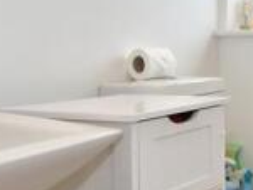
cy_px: 51
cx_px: 393
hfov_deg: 23.5
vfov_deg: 23.2
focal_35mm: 63
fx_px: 461
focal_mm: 10
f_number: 8
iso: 160
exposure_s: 1/25
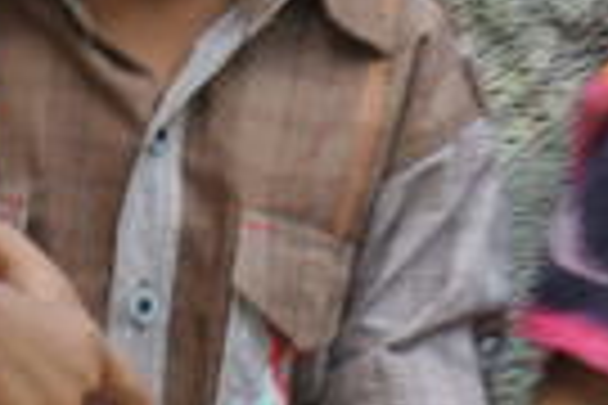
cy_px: -308
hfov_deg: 1.6
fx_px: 21346
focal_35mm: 1264
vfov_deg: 1.1
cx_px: 295
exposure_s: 1/60
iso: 200
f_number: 6.3
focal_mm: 110
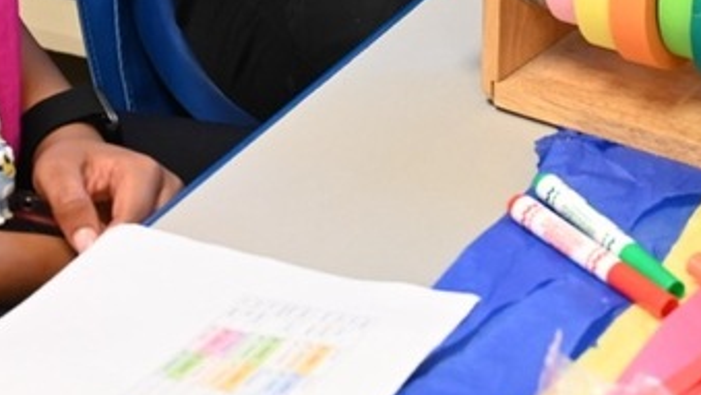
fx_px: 2585
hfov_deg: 15.4
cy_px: -236
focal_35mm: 139
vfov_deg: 8.5
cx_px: 556
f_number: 4
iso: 2800
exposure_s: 1/125
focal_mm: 44
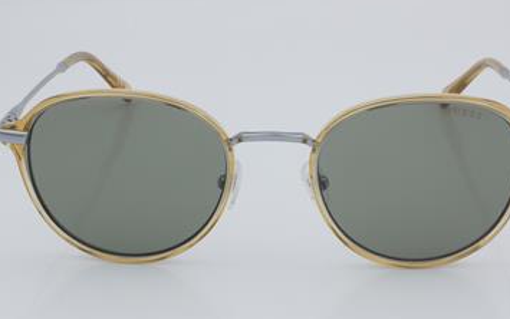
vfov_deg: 13.8
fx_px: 1315
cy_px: 174
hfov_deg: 21.9
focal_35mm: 95
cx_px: 274
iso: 100
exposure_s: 1/4
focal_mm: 55
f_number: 32
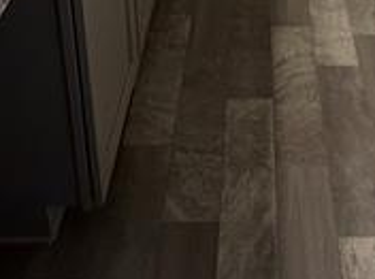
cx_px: 271
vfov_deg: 20.3
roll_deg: -0.6
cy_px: -225
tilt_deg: -19.2
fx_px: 551
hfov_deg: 36.9
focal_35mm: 51
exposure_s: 1/120
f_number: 2.2
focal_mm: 2.22
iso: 250
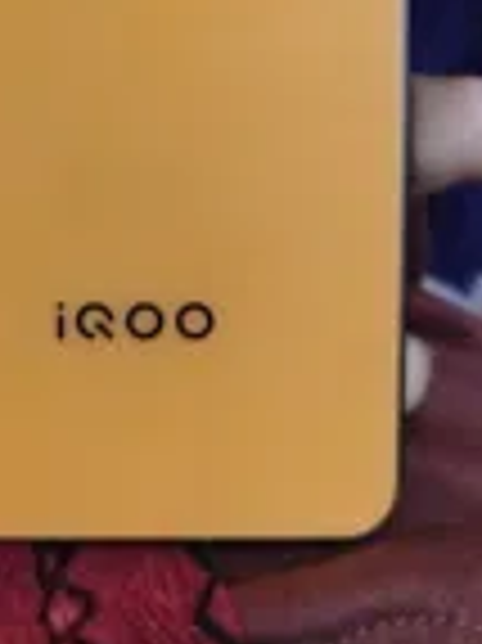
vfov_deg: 36.5
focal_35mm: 42
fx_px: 781
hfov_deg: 33.9
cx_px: 149
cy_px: -95
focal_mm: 5.31
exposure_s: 1/30
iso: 800
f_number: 1.7
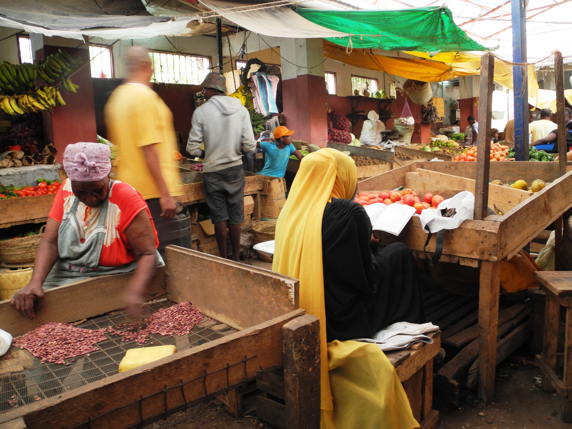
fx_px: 463
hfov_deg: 63.4
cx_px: 286
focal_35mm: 28
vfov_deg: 49.7
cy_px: 214
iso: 100
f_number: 2.8
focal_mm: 6
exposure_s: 1/13
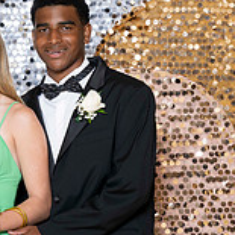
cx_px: 20
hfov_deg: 7.6
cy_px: 179
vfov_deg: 7.6
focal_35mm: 229
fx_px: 1759
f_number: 5.6
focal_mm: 93
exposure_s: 1/200
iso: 250
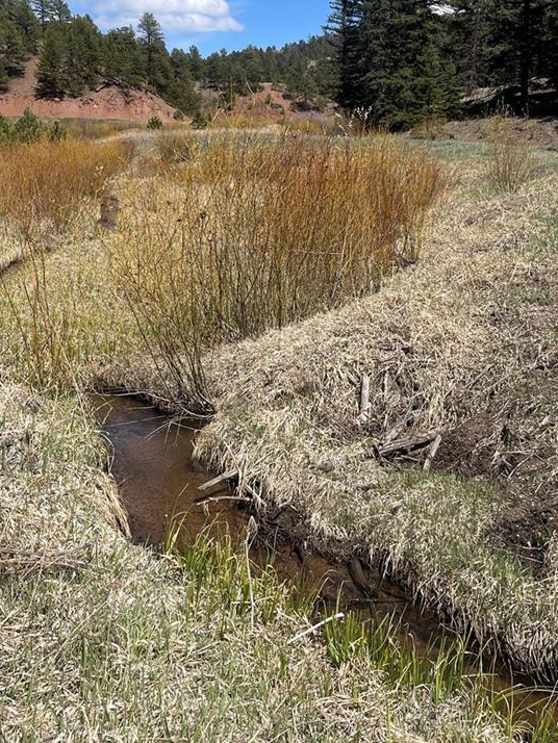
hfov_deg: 34.3
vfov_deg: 44.6
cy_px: 314
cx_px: 314
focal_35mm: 42
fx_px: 902
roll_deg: -1.3
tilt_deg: -9.8
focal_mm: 5.1
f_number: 1.6
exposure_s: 1/4202
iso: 32
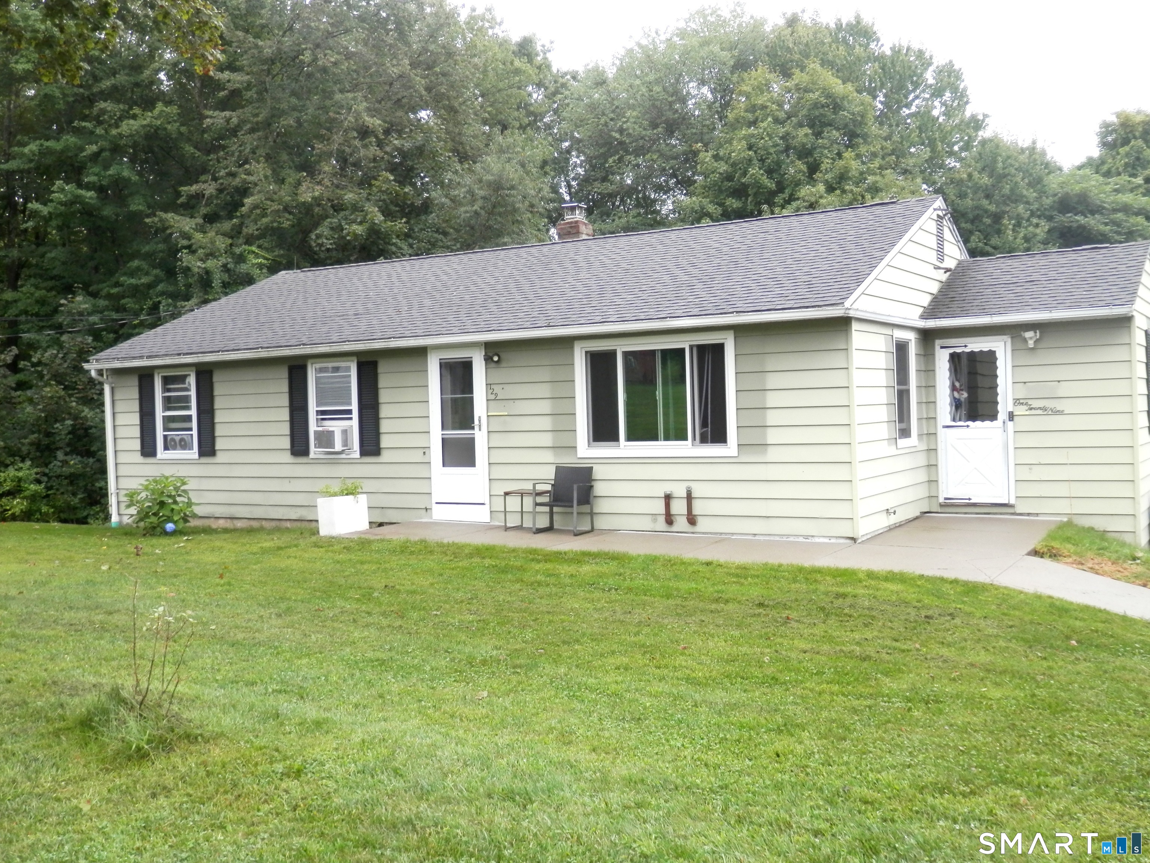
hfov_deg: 55.4
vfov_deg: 42.9
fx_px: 1096
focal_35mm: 33
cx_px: 575
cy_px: 432
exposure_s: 1/80
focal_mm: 6
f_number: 3.4
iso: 80
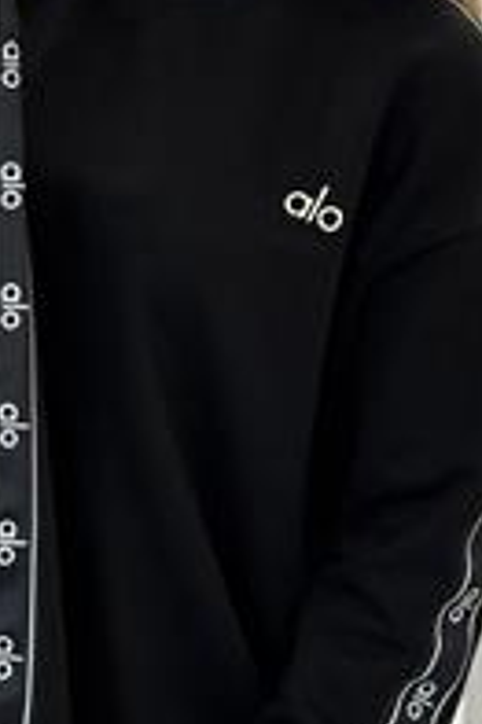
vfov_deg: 15.5
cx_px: 29
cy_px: 327
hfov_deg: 10.3
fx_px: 2655
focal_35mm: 132
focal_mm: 6.76
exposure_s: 1/90
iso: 125
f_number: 1.78
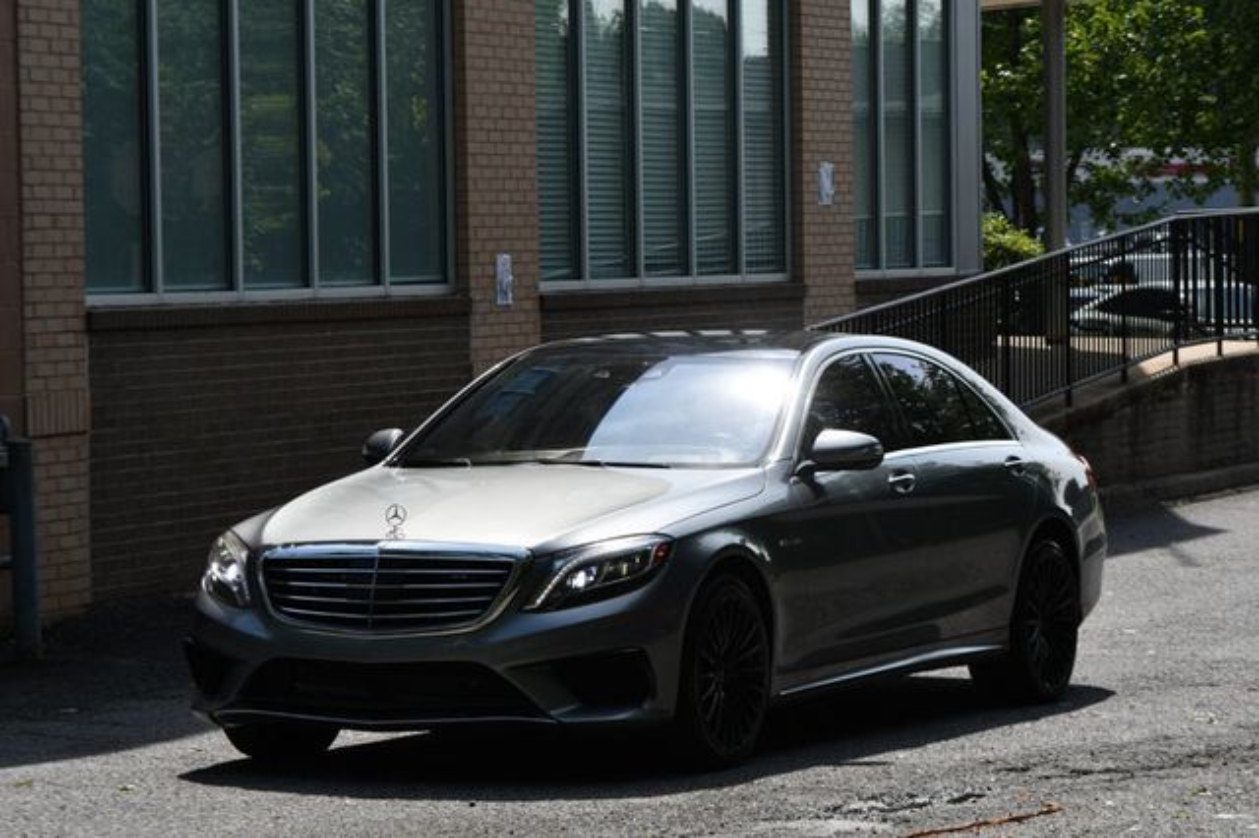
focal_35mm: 135
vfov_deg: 10.1
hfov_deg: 15.2
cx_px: 630
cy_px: 419
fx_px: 4719
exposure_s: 1/320
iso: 100
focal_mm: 90
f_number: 9
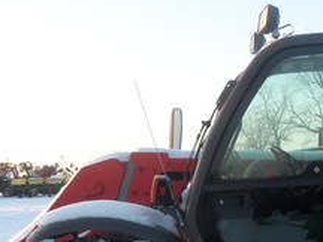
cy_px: 239
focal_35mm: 73
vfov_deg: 19.6
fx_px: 681
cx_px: 284
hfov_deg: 25.9
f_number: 3.4
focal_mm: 5.2
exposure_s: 1/100
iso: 80
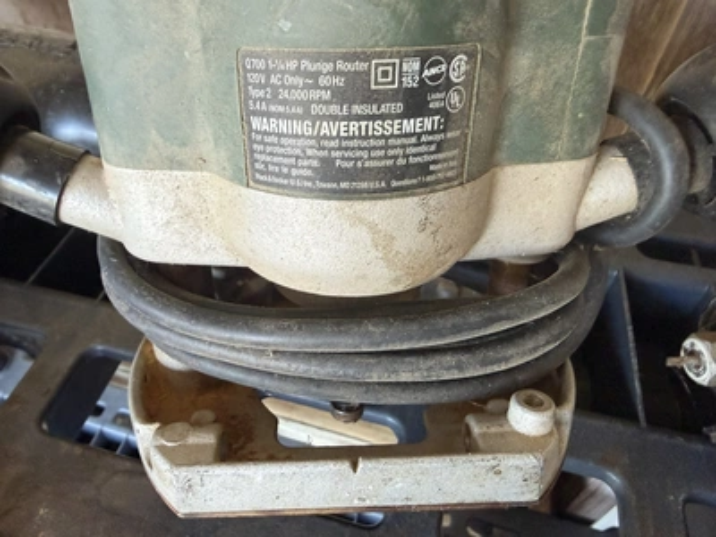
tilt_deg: -46.6
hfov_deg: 71.6
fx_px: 496
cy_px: 268
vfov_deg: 56.8
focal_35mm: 24
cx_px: 358
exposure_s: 1/60
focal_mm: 2.22
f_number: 2.2
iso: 400
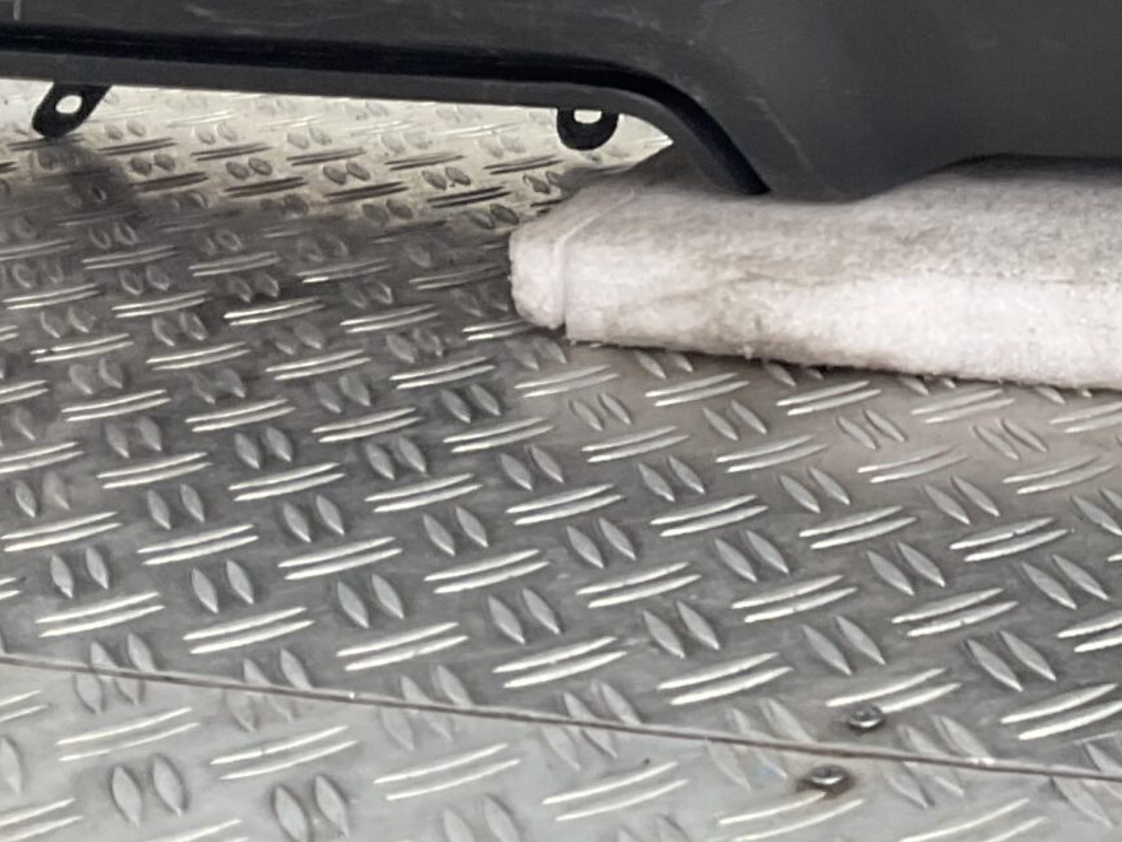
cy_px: -255
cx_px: 1209
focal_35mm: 87
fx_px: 2820
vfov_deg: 16.1
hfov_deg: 21.4
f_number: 1.8
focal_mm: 3
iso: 25
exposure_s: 1/120
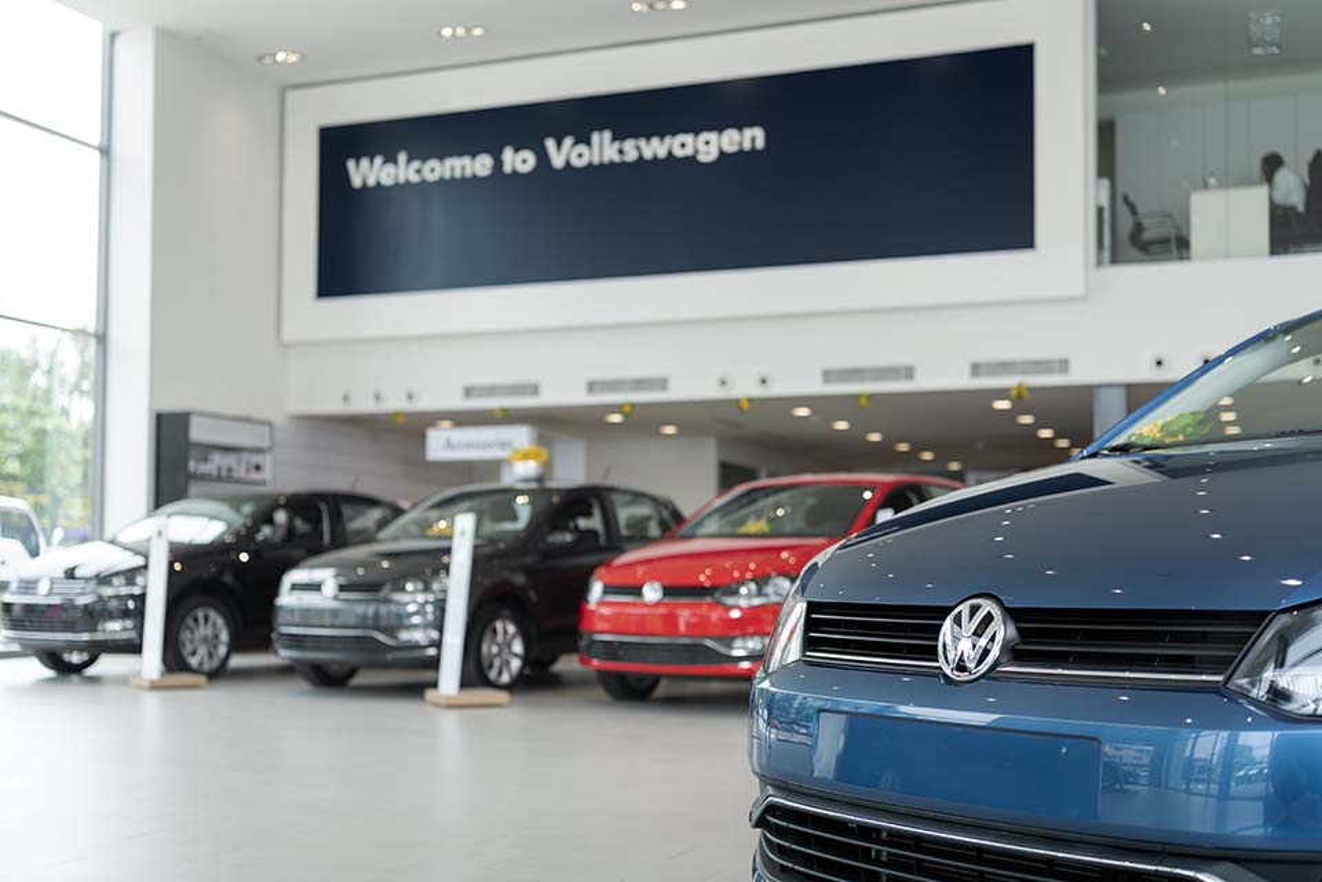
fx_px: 1542
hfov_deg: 46.4
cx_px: 661
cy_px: 441
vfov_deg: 31.9
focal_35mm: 42
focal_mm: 42
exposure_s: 1/320
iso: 200
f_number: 2.8
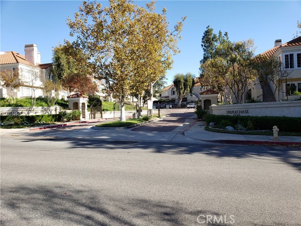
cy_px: 113
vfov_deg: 53.1
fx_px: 226
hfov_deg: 67.3
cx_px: 150
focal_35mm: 26
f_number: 2.4
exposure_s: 1/635
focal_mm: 4.3
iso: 50
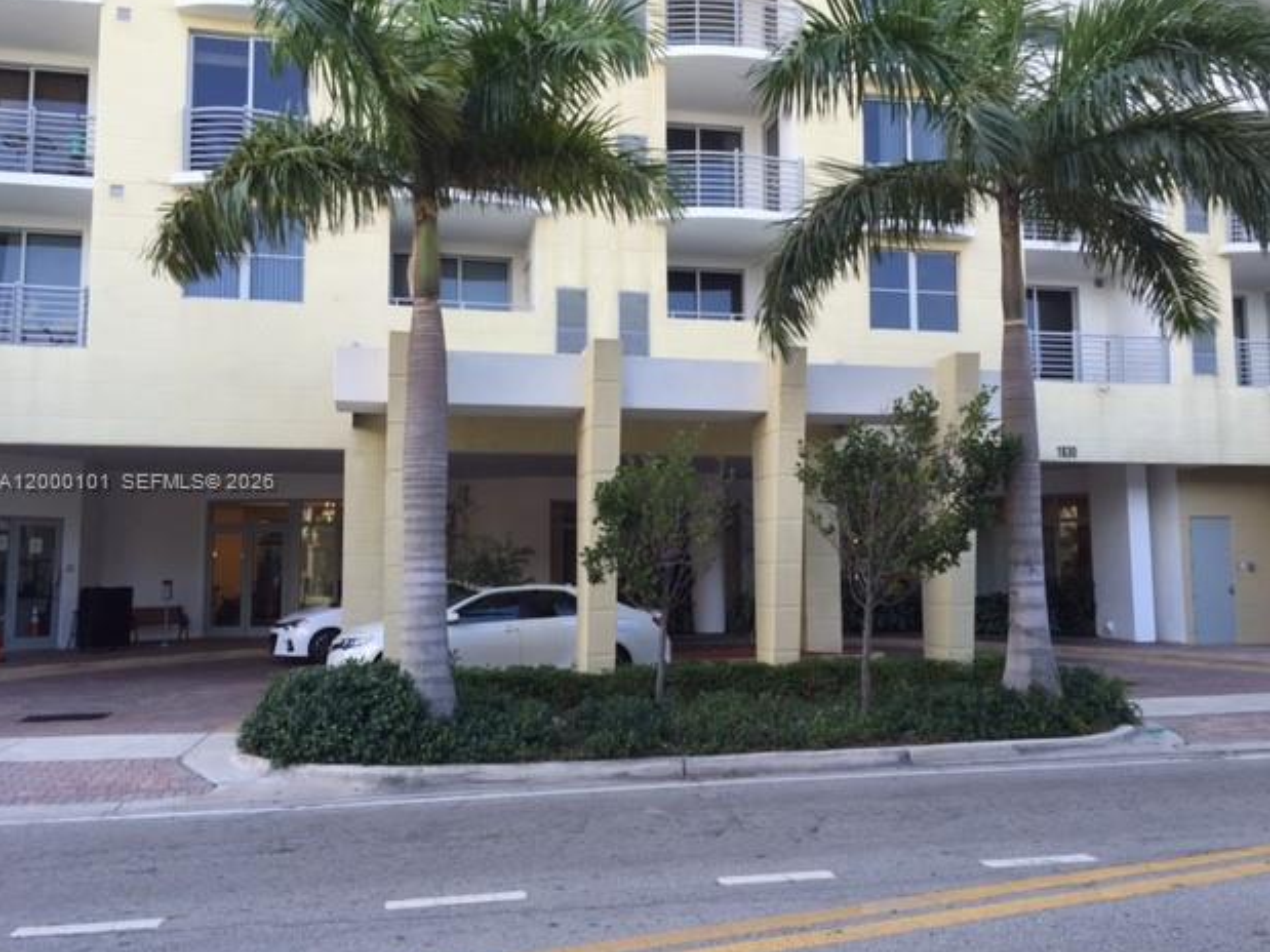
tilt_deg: +3.8
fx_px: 1100
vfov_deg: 46.8
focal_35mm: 30
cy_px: 482
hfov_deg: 60.0
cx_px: 650
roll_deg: -0.4
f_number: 2.2
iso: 32
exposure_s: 1/324
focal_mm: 4.15
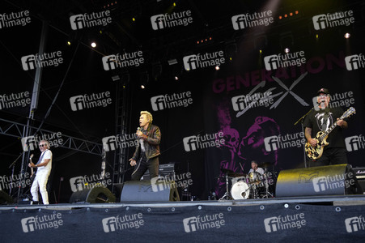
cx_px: 182
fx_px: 314
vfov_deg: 42.3
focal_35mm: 31
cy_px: 122
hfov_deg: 60.3
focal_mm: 31
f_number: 5.6
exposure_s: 1/320
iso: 1600
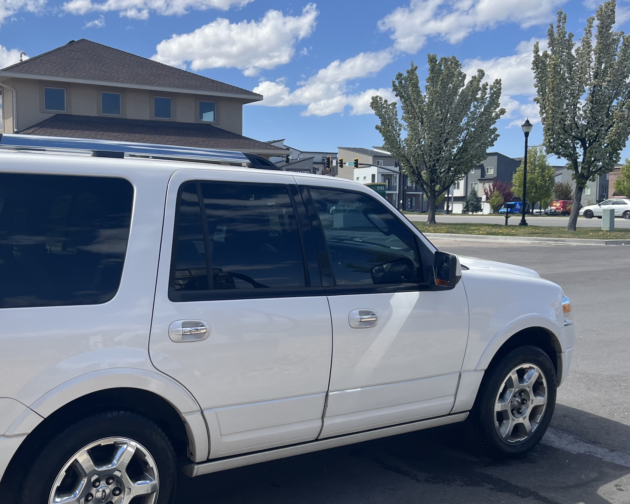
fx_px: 727
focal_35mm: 39
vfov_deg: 38.2
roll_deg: -0.1
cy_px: 286
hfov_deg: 45.7
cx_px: 181
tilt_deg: -4.3
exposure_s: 1/2825
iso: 50
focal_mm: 5.1
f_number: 1.6
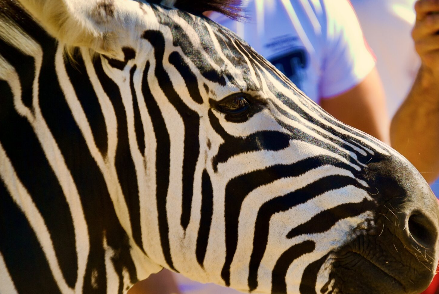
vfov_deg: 4.4
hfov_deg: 6.5
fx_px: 3858
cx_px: 348
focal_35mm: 316
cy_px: 198
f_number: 5.6
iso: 200
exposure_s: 1/500
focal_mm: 120
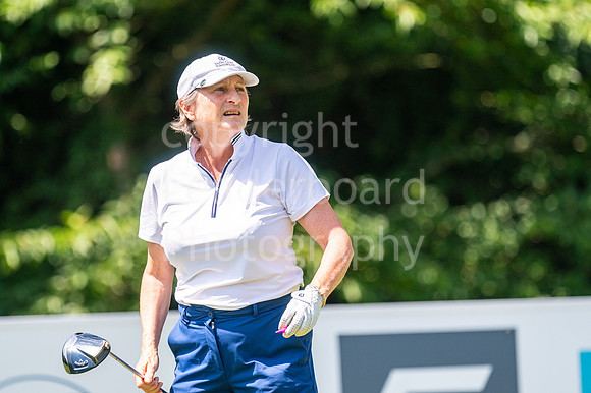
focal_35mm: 450
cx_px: 296
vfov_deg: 3.1
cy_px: 196
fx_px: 7383
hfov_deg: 4.6
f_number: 4.5
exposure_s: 1/1000
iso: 200
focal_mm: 300
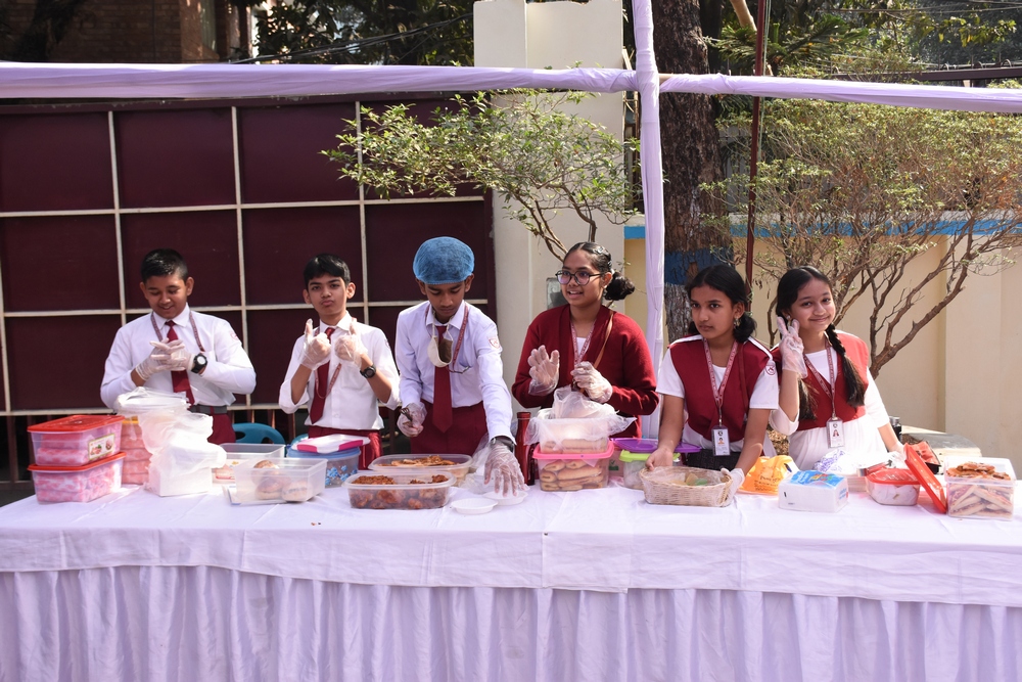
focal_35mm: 40
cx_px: 511
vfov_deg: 33.0
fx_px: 1150
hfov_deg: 47.9
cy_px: 341
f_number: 7.1
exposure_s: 1/800
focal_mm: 27
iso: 1000
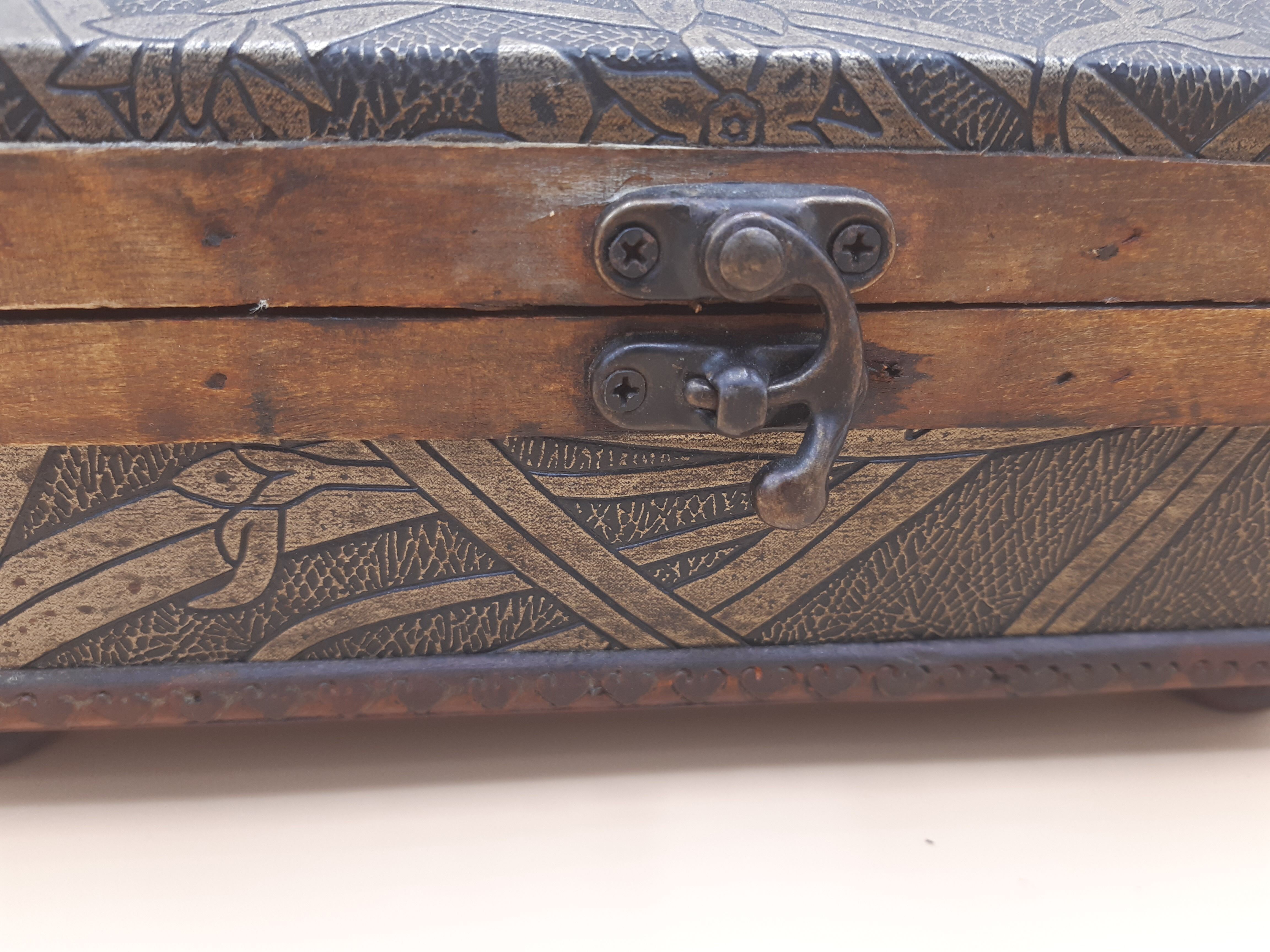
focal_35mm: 26
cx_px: 635
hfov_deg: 67.3
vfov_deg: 53.1
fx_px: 954
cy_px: 476
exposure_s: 1/50
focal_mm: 3.92
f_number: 1.7
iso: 50
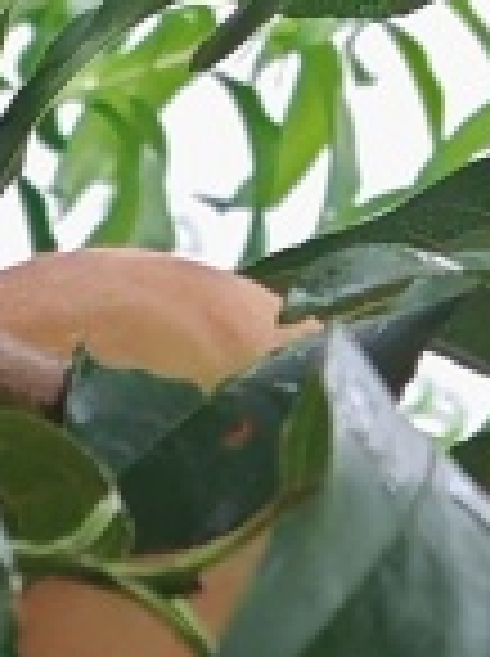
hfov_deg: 4.4
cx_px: -1304
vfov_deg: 6.2
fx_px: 5963
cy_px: -335
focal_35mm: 315
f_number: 1.9
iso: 50
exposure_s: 1/230
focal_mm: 6.67
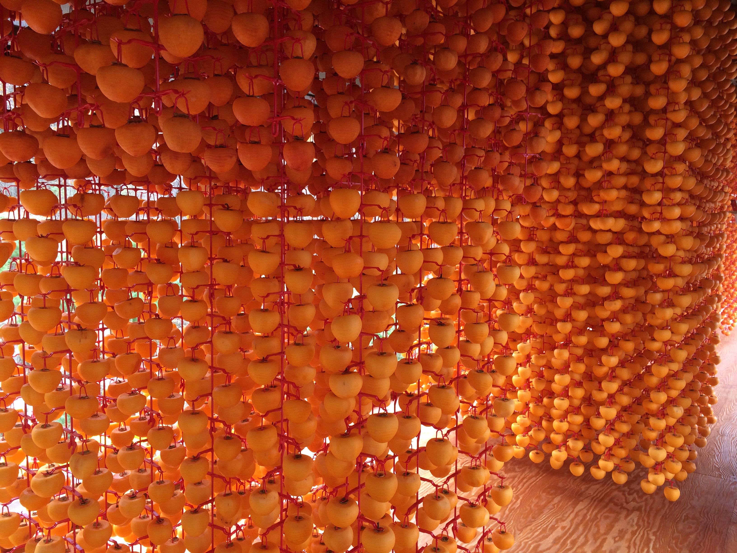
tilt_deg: -3.2
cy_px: 276
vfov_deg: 48.2
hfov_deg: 61.7
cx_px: 368
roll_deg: +0.6
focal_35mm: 29
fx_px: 617
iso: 50
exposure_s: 1/60
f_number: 2.2
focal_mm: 4.15
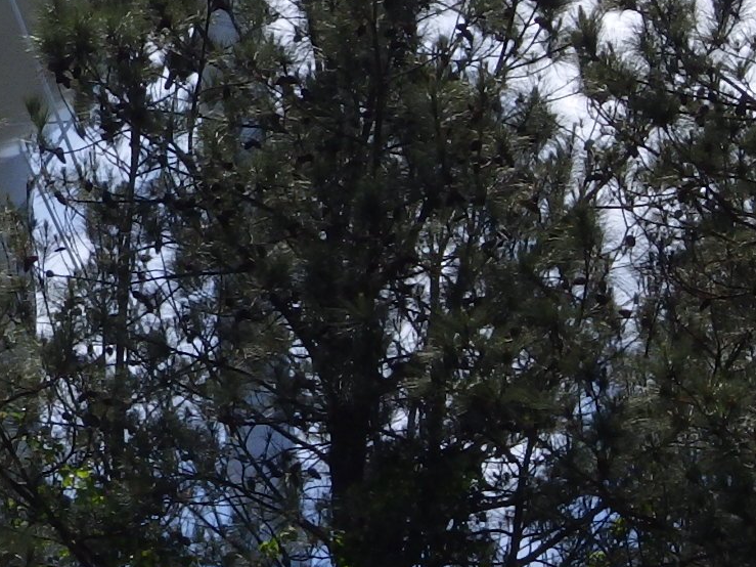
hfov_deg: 7.2
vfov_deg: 5.5
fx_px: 5896
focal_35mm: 270
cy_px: -296
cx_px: -464
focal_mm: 13.7
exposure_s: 1/800
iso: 125
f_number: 5.8
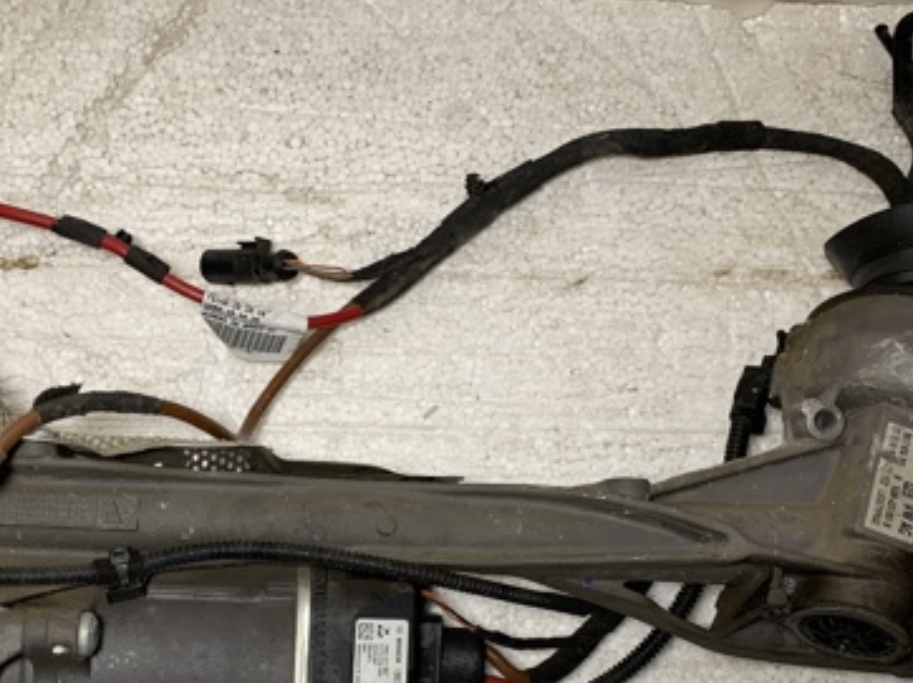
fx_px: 1212
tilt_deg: -84.5
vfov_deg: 31.0
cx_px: 353
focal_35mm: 46
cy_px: 498
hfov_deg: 41.0
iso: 50
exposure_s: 1/50
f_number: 1.8
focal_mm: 4.25
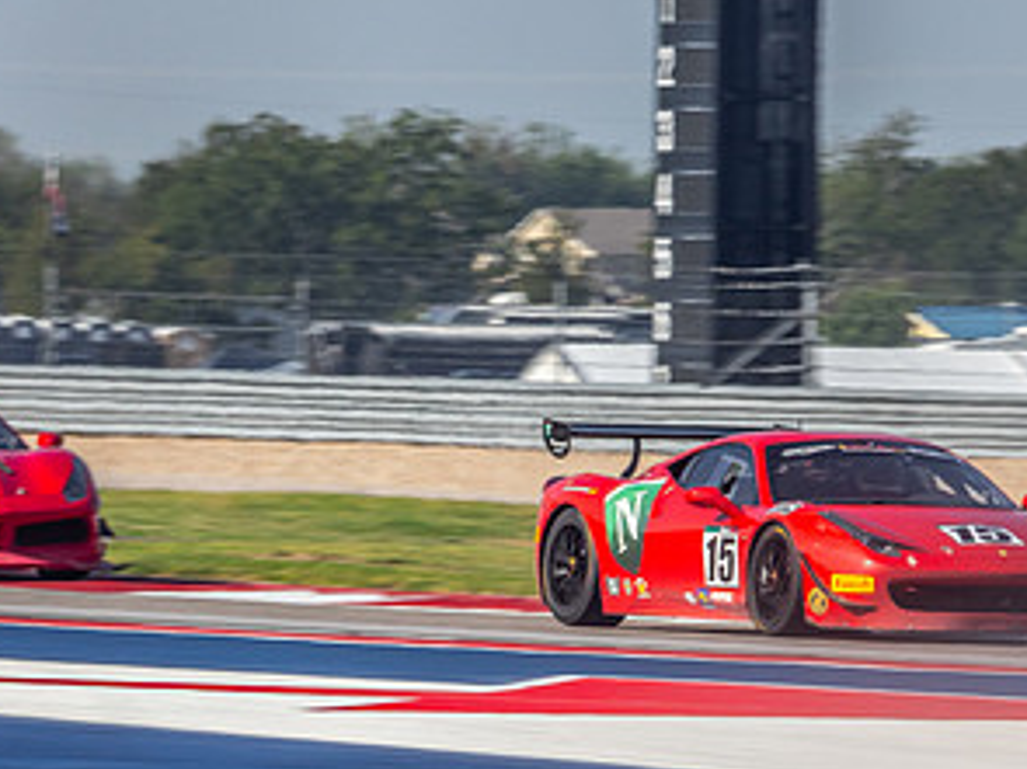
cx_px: 623
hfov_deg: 1.7
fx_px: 35054
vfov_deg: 1.3
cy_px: 386
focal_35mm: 1182
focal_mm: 300
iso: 200
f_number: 14
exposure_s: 1/250
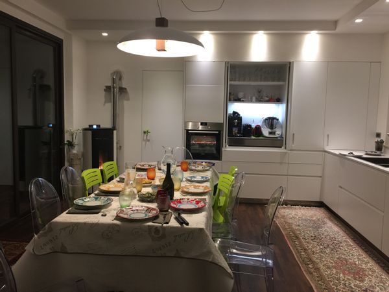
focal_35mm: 29
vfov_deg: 48.2
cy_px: 146
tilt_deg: -5.5
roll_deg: -0.7
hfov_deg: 61.7
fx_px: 326
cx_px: 194
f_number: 2.2
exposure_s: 1/17
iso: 40
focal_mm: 4.15
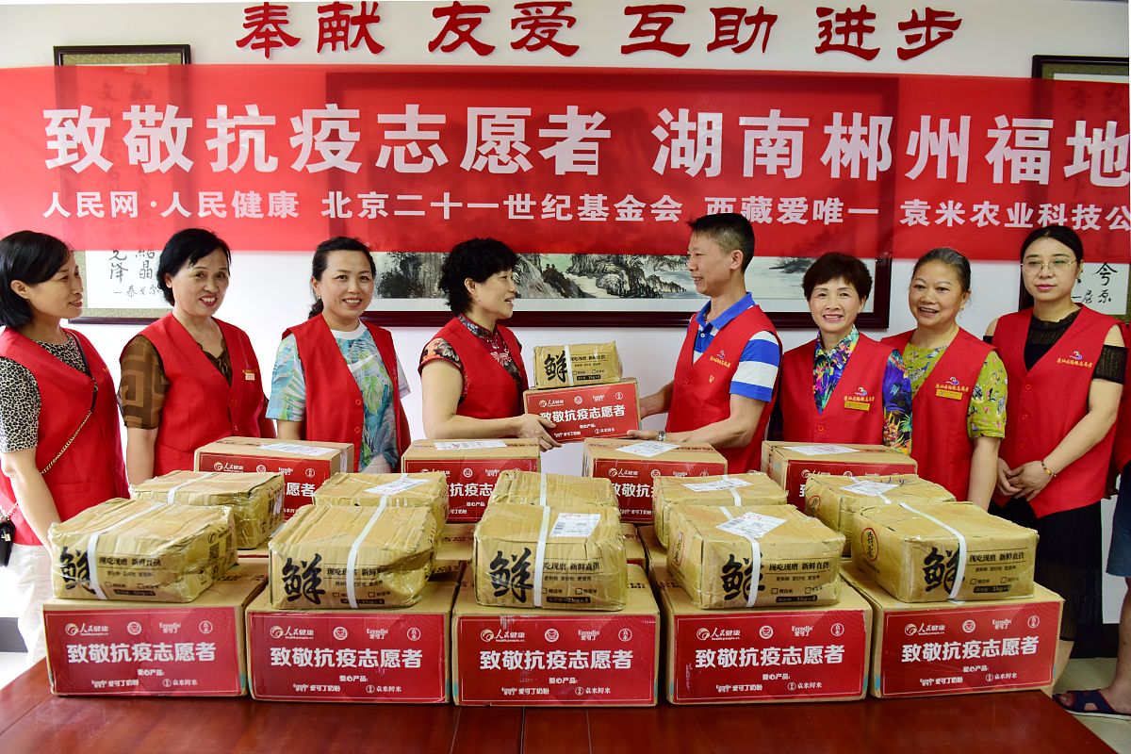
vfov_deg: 53.1
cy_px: 377
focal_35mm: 24
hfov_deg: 73.7
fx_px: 754
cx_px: 566
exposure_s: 1/30
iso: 800
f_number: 4.5
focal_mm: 24
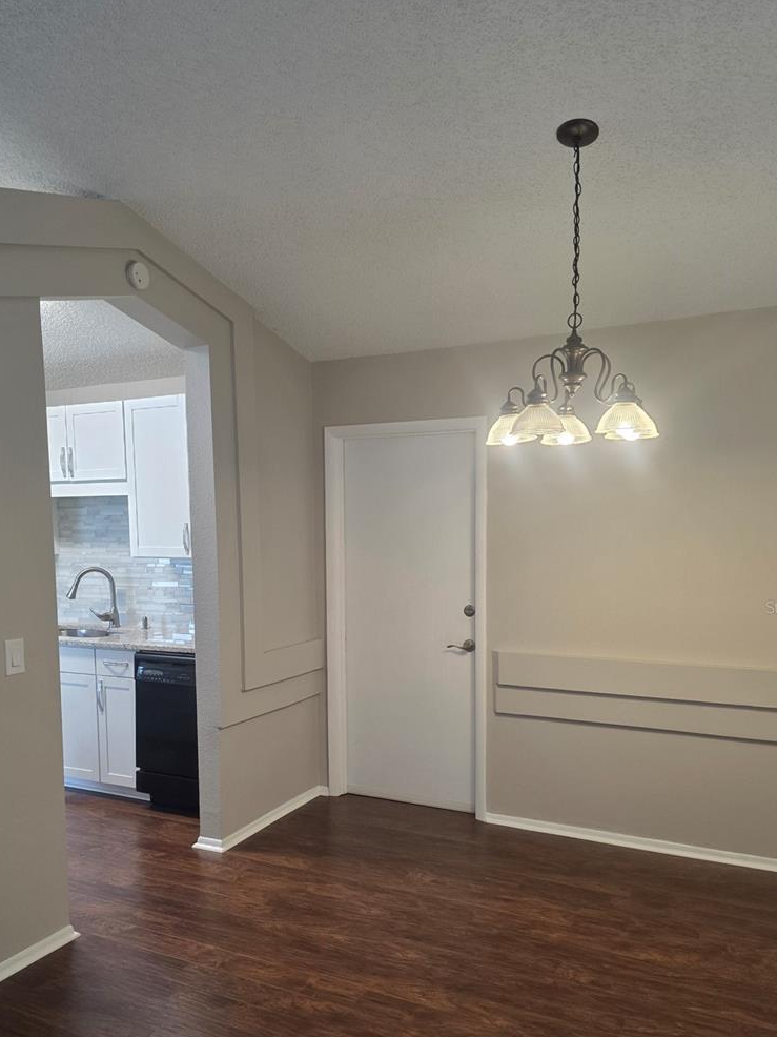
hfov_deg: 49.7
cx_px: 367
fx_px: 838
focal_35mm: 28
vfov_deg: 63.0
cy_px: 607
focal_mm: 6.3
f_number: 1.7
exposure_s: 1/120
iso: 250
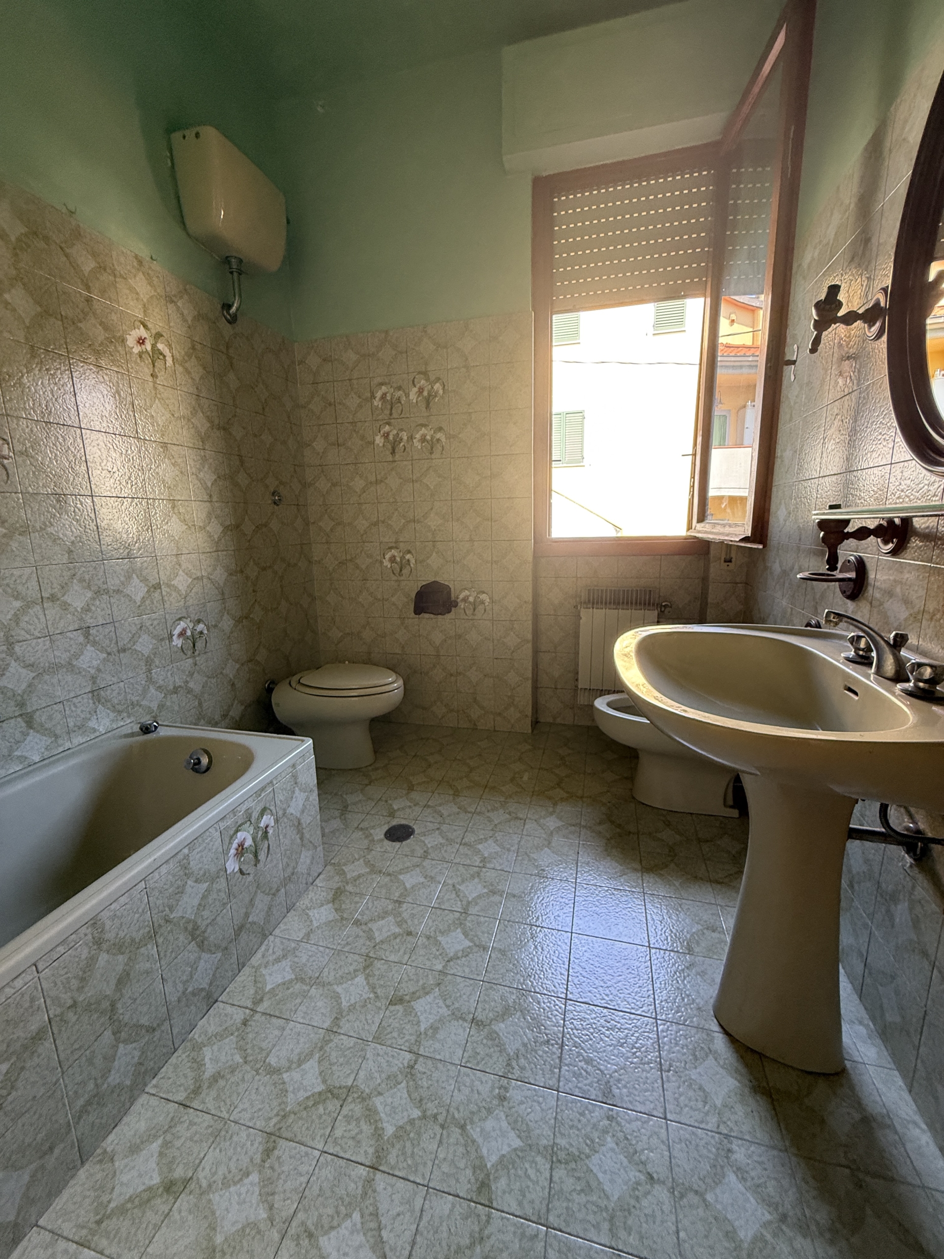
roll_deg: +0.6
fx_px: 509
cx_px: 472
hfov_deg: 85.7
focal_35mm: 14
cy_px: 630
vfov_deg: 102.1
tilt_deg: -8.4
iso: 200
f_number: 2.2
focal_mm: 2.22
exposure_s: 1/99
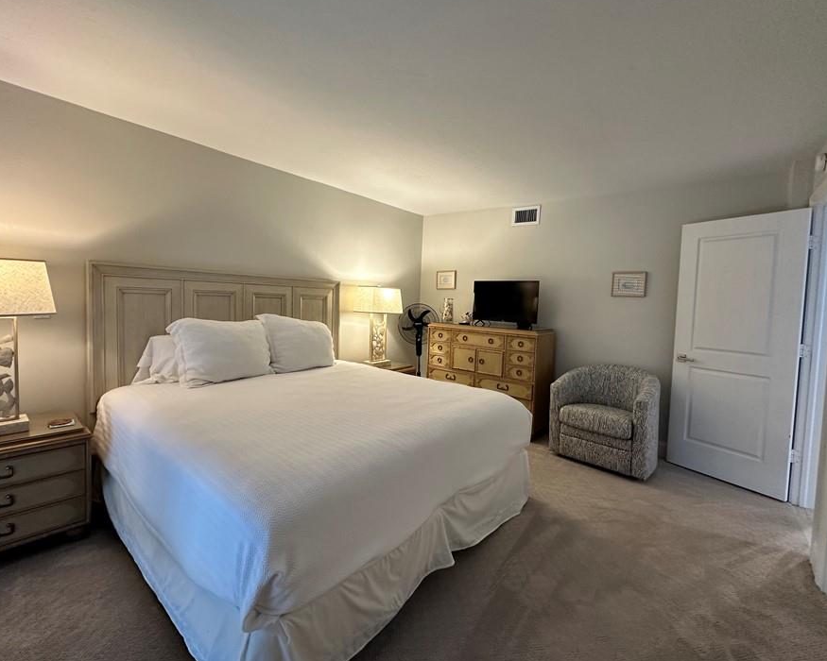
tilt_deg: -2.3
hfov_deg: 93.1
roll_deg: -1.8
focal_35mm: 16
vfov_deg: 80.3
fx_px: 392
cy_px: 319
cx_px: 399
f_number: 2.2
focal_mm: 2.22
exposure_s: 1/60
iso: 160
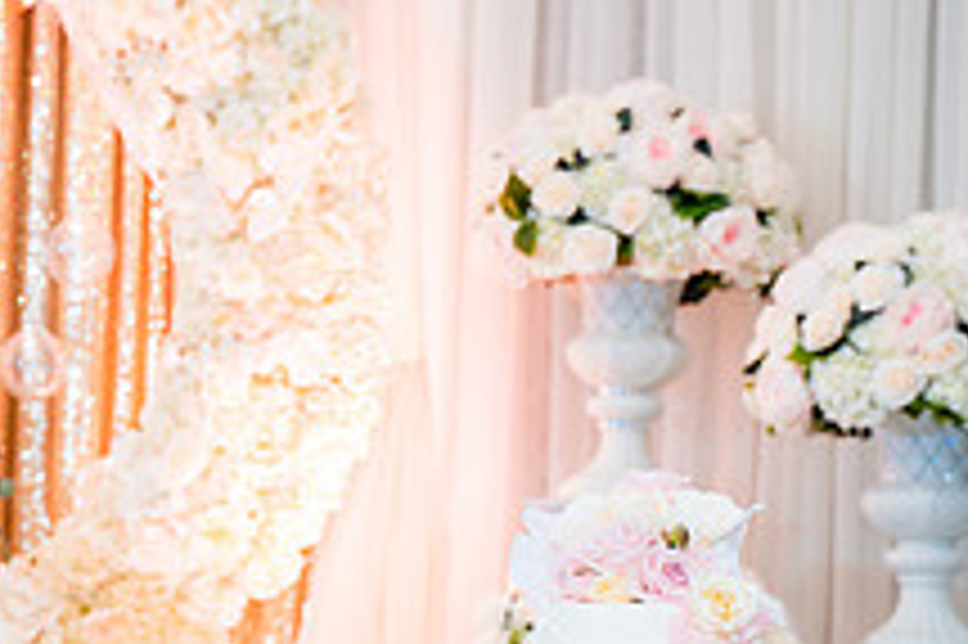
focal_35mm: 130
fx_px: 3493
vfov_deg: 10.4
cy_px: 651
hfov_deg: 15.3
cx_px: -109
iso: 800
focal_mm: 44
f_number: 3.5
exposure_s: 1/160
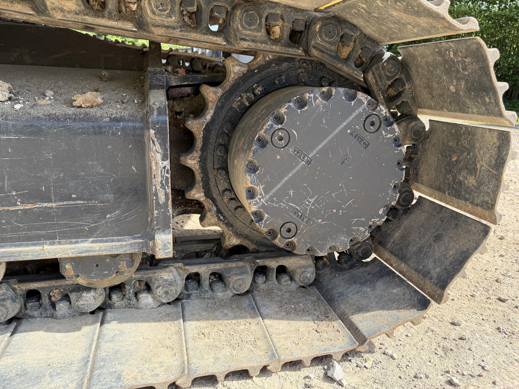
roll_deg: +1.0
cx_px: 260
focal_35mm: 24
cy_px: 194
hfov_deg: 71.6
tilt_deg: -16.6
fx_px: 360
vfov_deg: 56.8
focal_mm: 6.76
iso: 100
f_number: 1.78
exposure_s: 1/878
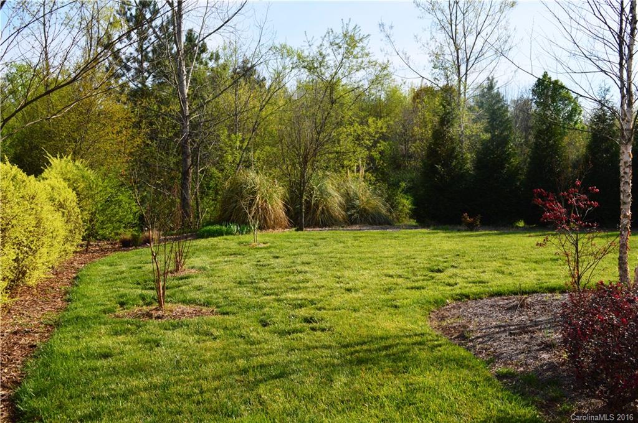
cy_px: 212
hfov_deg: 53.2
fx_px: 637
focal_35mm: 36
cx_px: 319
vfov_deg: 36.8
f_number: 10
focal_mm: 24
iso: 400
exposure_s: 1/320
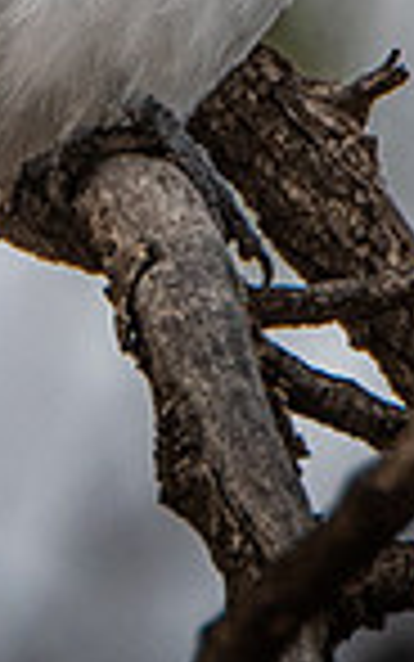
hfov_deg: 0.3
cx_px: 189
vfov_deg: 0.5
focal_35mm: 3924
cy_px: -261
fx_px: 70769
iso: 800
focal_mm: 400
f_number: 5.6
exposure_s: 1/800
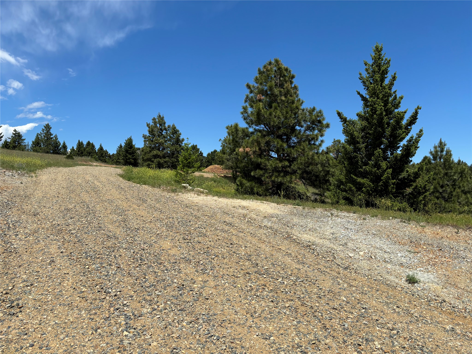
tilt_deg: +1.9
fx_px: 355
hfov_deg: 67.3
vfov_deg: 53.1
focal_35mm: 26
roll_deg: -0.7
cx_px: 236
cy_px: 177
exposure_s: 1/3937
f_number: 1.6
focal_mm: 5.96
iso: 50
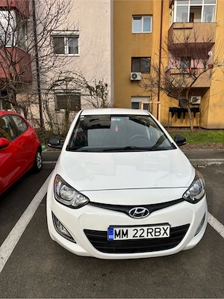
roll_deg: -0.9
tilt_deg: -11.5
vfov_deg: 67.3
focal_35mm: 26
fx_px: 224
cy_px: 150
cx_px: 112
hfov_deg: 53.1
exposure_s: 1/2105
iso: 50
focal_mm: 5.96
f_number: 1.6
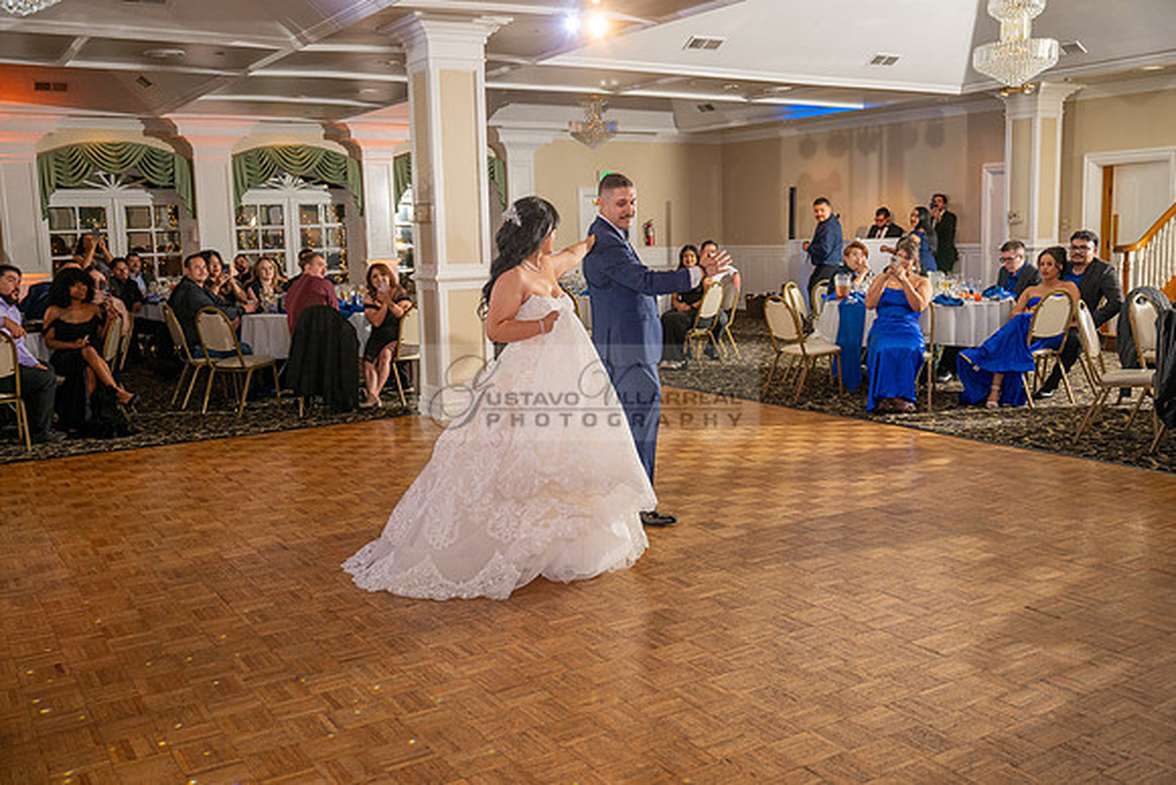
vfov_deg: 38.9
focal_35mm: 34
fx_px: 1111
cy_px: 392
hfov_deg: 55.8
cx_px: 588
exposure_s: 1/160
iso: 640
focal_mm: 34
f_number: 3.2
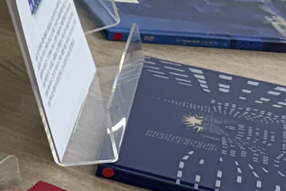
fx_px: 1501
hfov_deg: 7.9
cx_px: -781
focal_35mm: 189
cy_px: -41
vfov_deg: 7.2
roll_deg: +0.2
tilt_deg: -22.8
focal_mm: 6.76
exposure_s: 1/120
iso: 80
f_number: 1.78
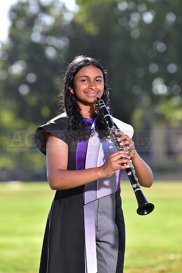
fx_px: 1516
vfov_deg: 10.3
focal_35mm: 200
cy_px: 136
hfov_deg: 6.9
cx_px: 91
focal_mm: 200
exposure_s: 1/250
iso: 100
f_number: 4.5
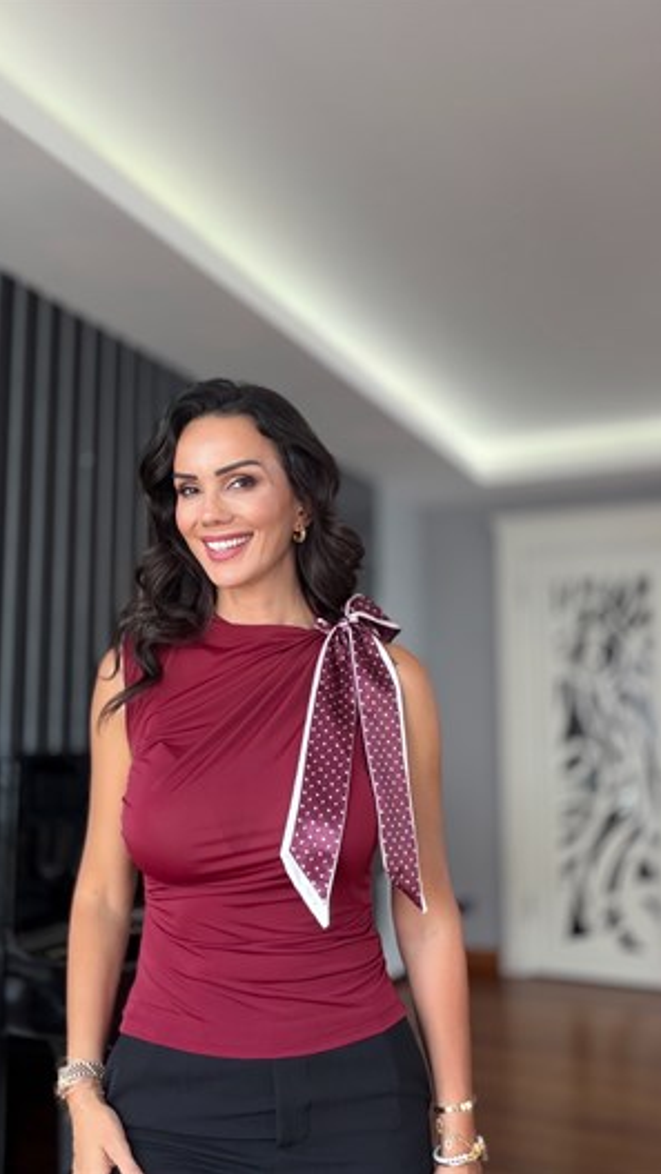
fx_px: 1028
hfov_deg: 35.5
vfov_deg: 59.5
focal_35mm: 33
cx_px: 258
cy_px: 584
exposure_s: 1/100
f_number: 1.9
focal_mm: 2.71
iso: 64
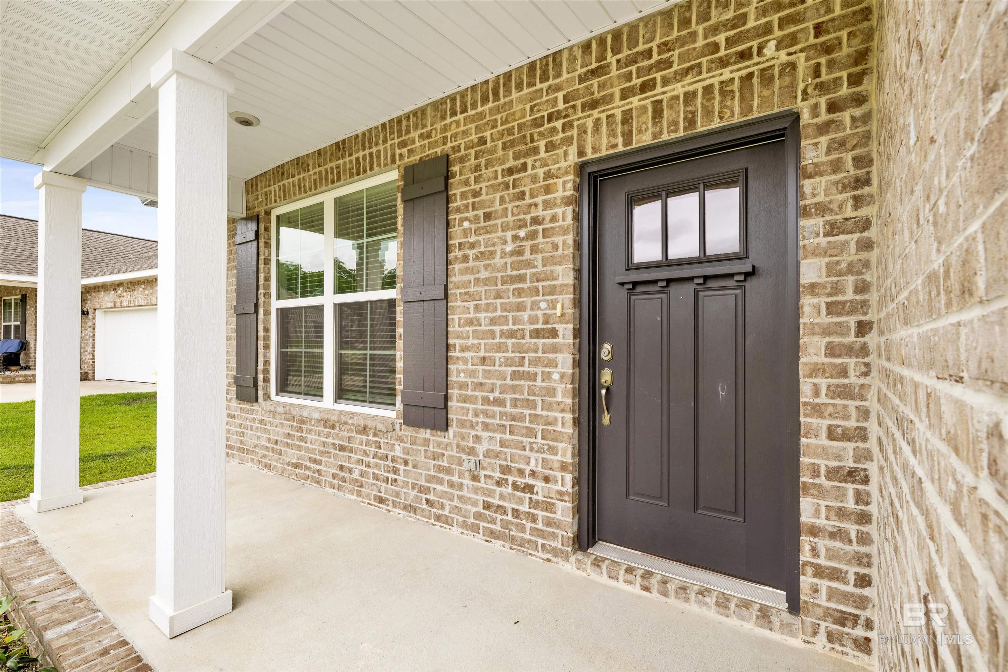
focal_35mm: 16
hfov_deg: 96.7
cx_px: 504
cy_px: 336
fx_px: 448
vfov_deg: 73.7
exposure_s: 1/250
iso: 400
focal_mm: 16
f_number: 11
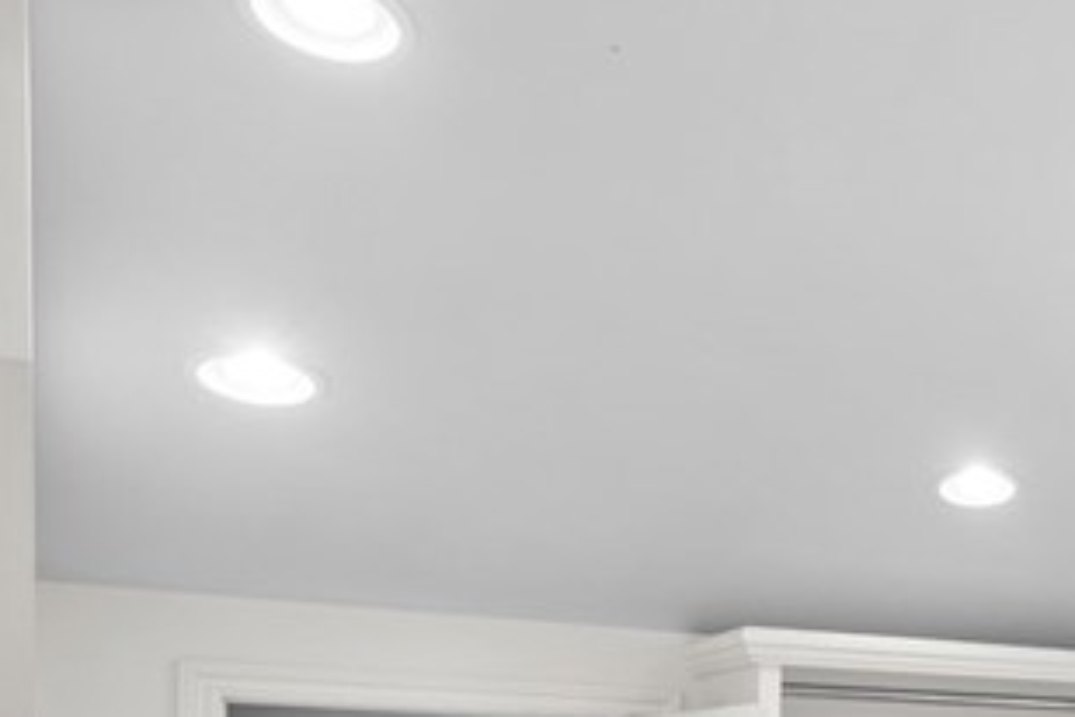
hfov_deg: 27.3
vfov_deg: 23.5
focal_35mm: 53
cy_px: 837
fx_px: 1583
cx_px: 1576
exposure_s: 1/6
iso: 125
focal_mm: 16
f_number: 8
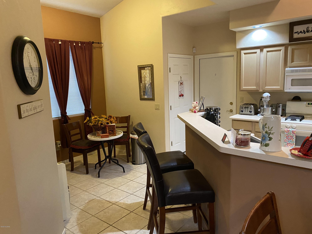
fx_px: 234
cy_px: 117
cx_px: 156
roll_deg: +1.9
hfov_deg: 67.3
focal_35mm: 26
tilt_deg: -9.3
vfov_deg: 53.1
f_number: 1.8
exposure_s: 1/60
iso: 500
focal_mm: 4.25
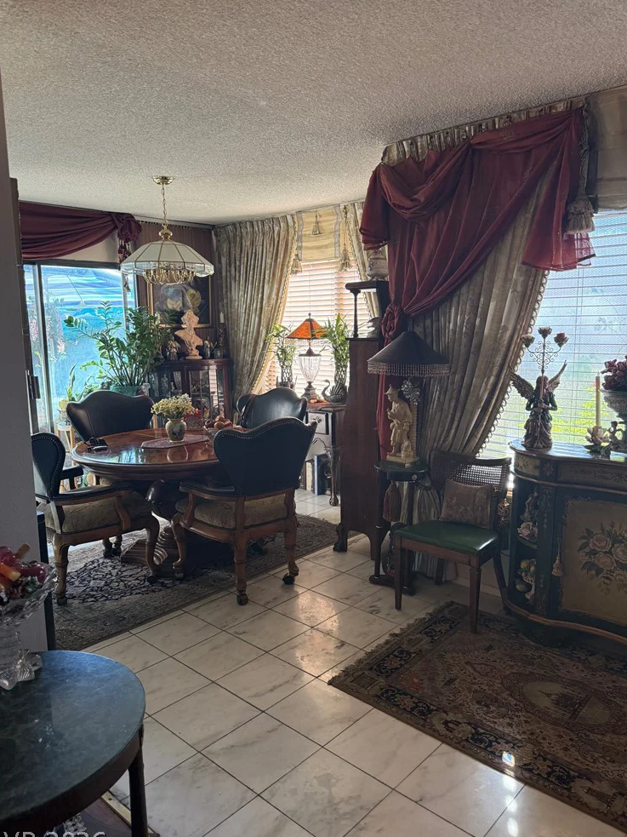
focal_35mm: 25
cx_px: 311
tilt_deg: -8.6
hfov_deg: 54.9
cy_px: 425
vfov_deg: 69.4
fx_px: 604
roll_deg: +0.7
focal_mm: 6.76
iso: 250
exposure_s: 1/120
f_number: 1.78
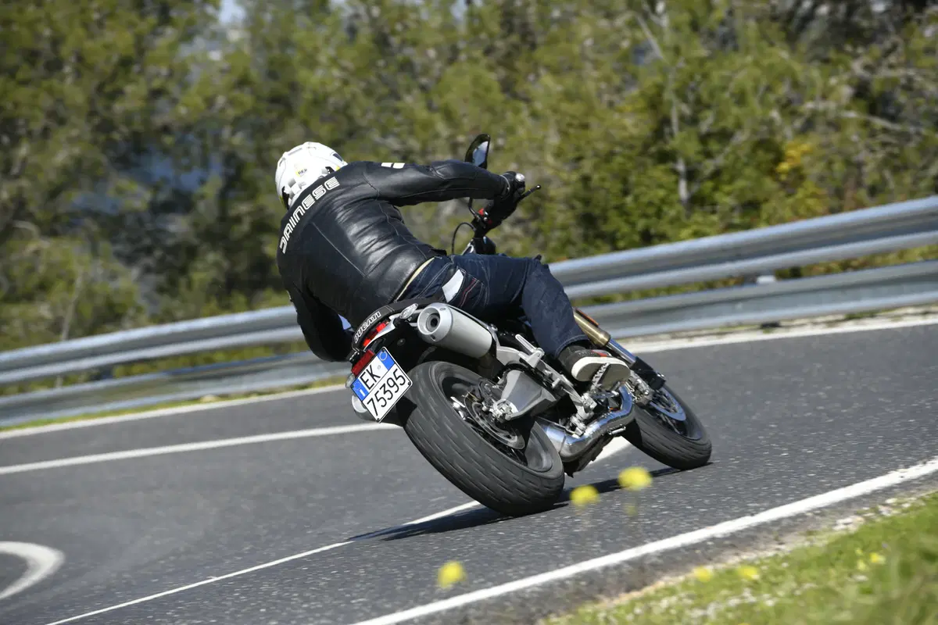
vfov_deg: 6.9
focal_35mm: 200
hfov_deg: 10.3
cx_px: 469
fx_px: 5211
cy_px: 312
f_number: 6.3
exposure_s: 1/320
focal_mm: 200
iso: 64
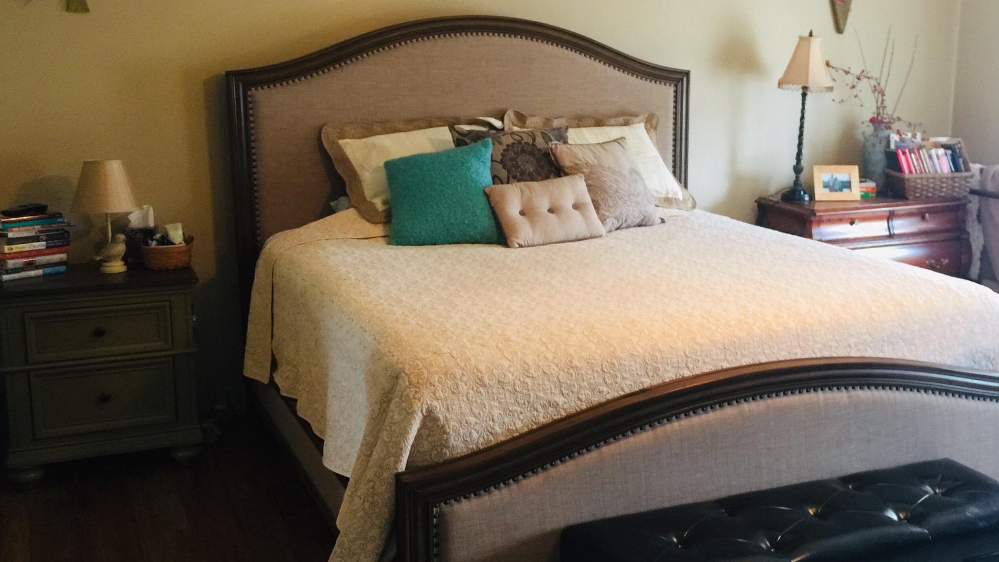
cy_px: 259
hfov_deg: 49.1
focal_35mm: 41
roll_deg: +0.3
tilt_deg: -11.2
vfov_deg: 29.0
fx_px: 1086
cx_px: 590
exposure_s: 1/15
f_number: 2.2
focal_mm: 4.15
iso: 100
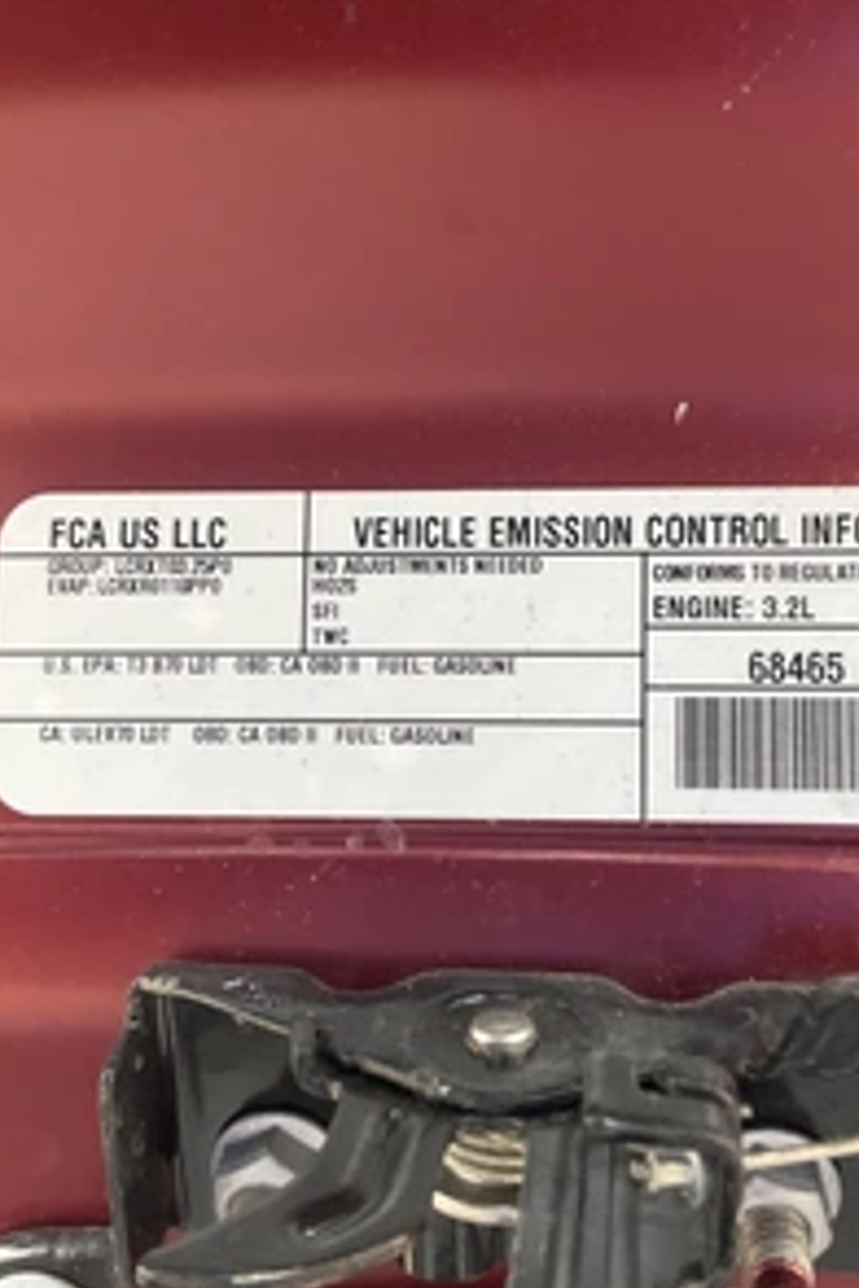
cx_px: 504
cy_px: 644
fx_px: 1467
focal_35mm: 41
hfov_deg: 32.6
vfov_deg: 47.4
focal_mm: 3
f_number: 1.8
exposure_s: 1/95
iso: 64
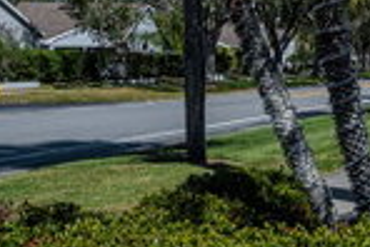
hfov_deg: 18.6
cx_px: 550
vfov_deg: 14.0
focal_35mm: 97
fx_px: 998
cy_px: 27
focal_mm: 20
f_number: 13
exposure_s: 1/250
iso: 100
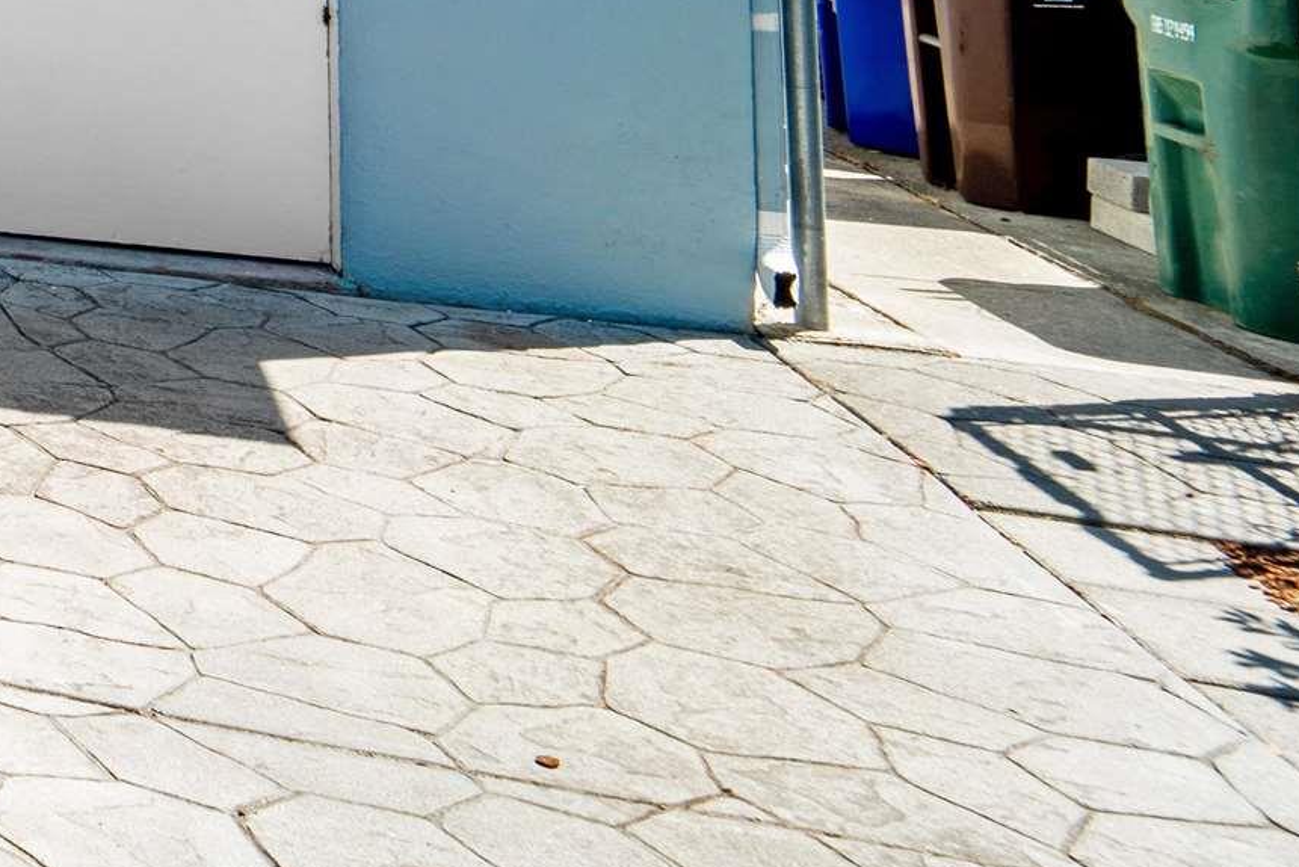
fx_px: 1805
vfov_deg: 23.2
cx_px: -1001
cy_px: -330
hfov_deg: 22.9
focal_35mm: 50
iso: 125
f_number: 11
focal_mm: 14
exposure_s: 1/80
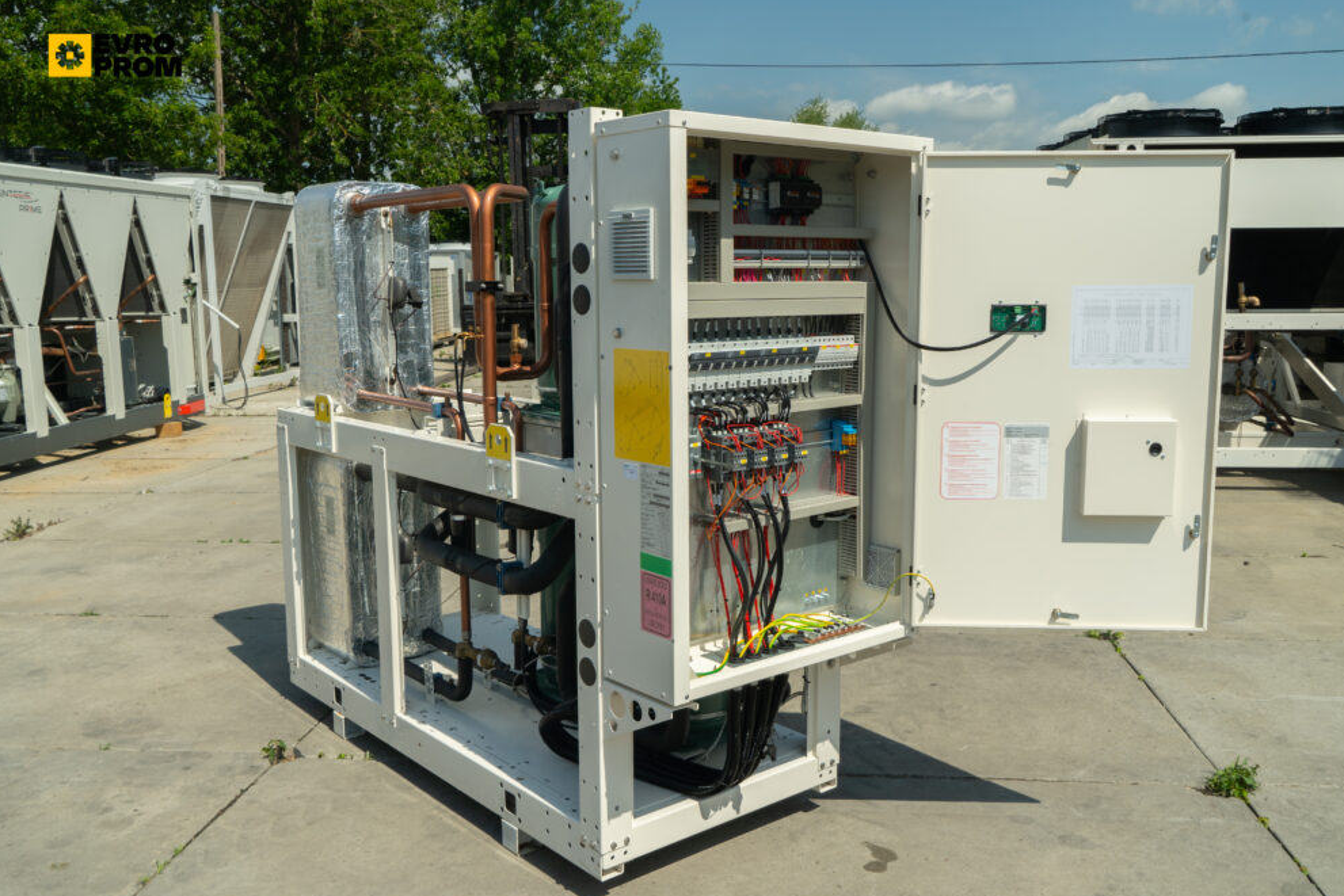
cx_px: 692
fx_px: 1157
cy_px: 447
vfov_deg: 42.3
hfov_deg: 60.3
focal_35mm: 31
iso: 100
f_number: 11
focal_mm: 30
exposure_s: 1/100
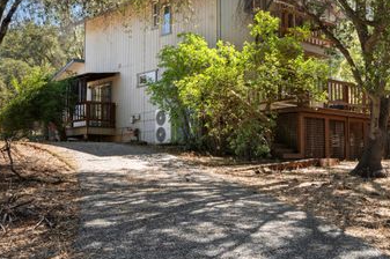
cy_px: 107
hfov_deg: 37.8
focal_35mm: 52
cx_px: 263
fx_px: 563
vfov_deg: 25.9
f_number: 9
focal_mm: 35
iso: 200
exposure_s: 1/15
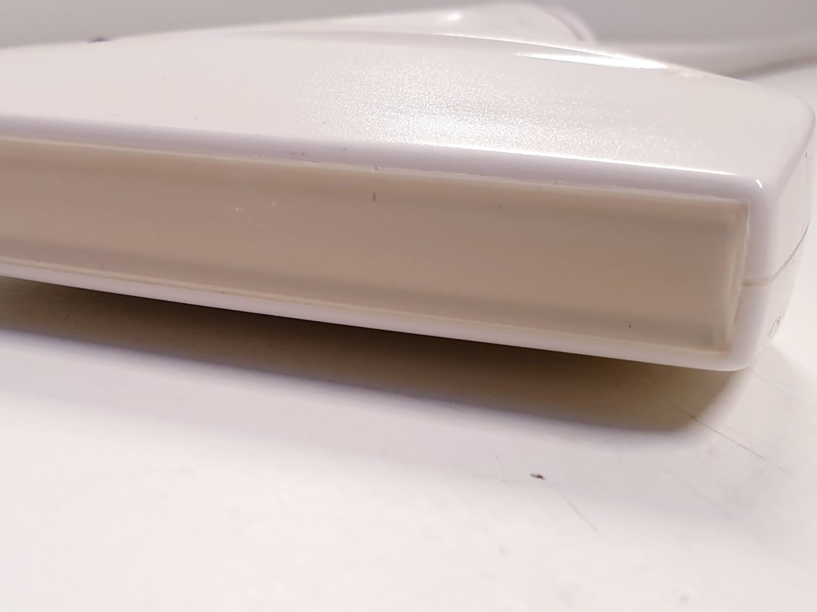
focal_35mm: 48
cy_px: 412
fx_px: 1133
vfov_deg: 30.0
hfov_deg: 39.0
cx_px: 248
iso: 125
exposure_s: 1/50
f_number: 2.4
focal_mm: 4.3
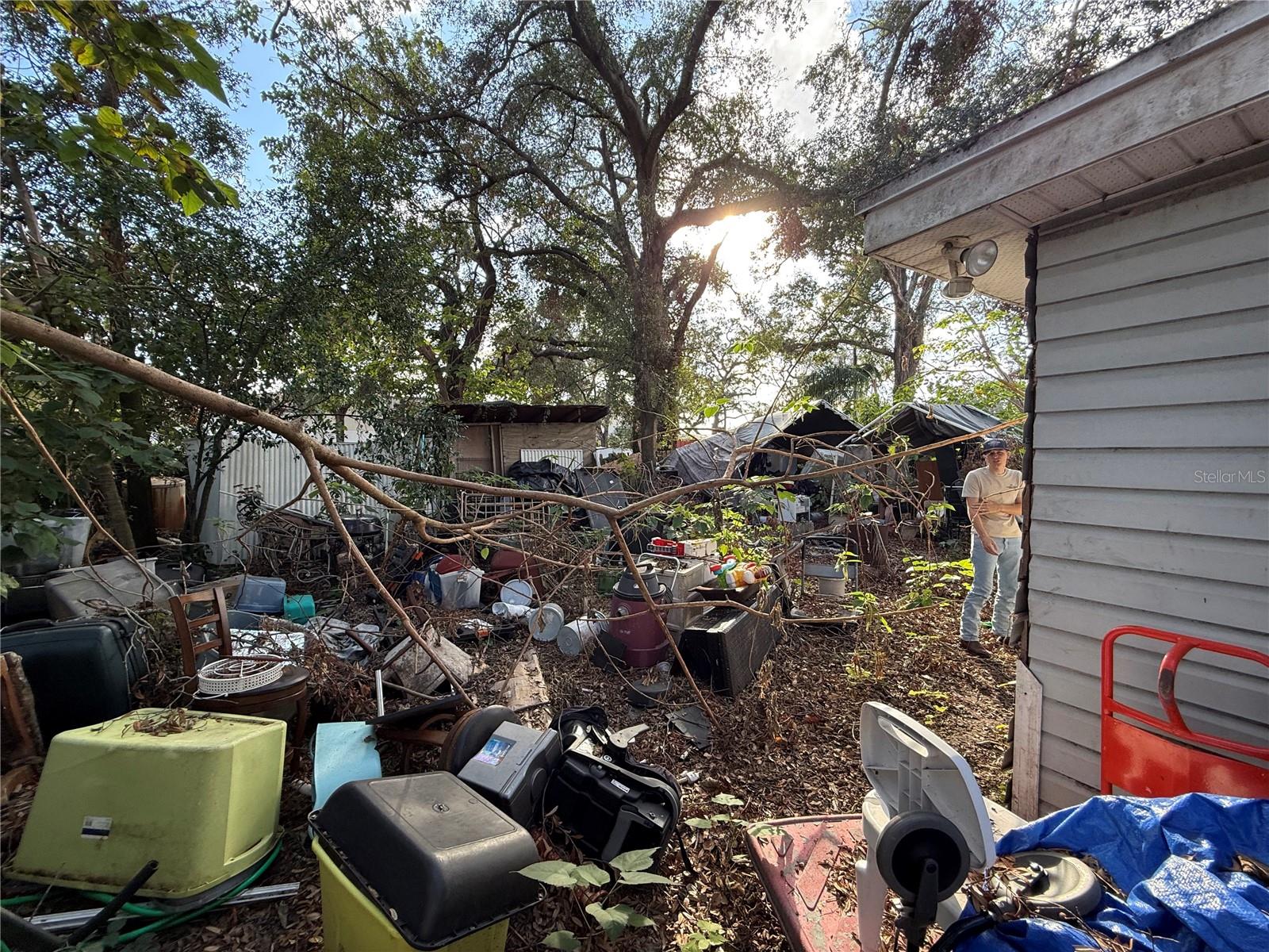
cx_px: 634
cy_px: 476
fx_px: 513
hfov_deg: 102.1
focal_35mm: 14
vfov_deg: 85.7
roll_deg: -0.3
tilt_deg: -0.7
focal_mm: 2.22
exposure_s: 1/152
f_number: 2.2
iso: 64
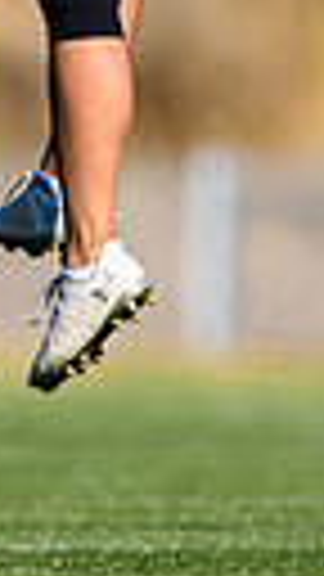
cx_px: 200
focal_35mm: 2767
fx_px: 42261
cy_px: -99
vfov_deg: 0.8
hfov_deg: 0.4
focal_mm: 400
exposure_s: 1/2000
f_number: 3.2
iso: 100
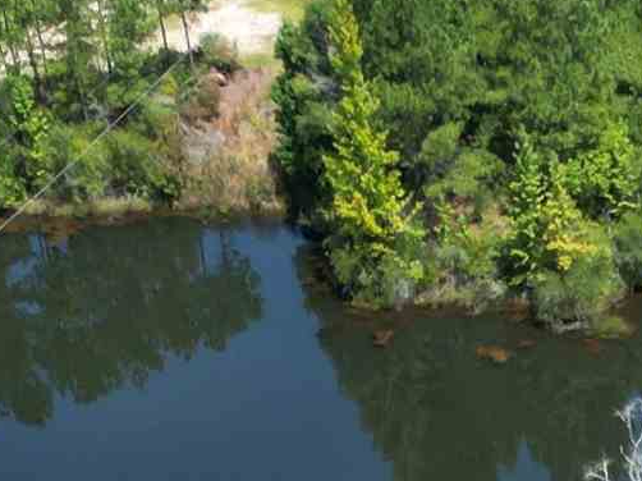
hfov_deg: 12.9
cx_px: 905
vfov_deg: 8.9
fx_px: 2725
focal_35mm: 147
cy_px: 1240
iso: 100
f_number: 1.7
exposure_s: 1/1500
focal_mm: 6.72
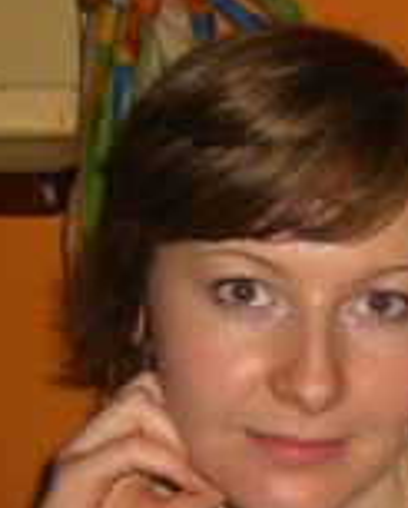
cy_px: 442
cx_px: 498
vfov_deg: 13.2
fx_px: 2182
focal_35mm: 145
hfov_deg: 10.5
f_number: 2.8
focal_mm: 7.9
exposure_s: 1/60
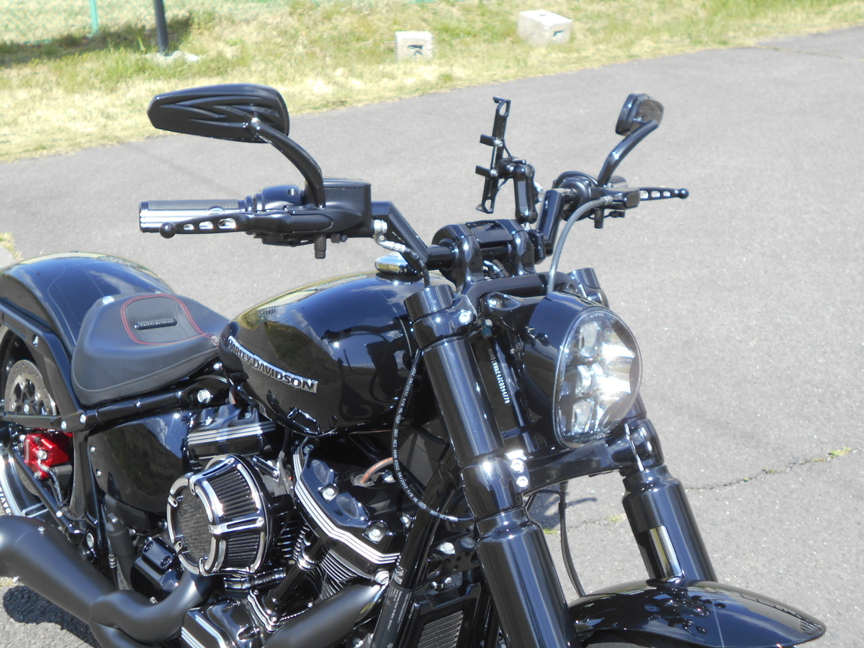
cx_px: 432
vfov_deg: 32.9
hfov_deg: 42.9
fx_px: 1098
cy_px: 324
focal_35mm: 44
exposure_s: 1/250
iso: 80
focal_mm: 7.7
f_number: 4.2
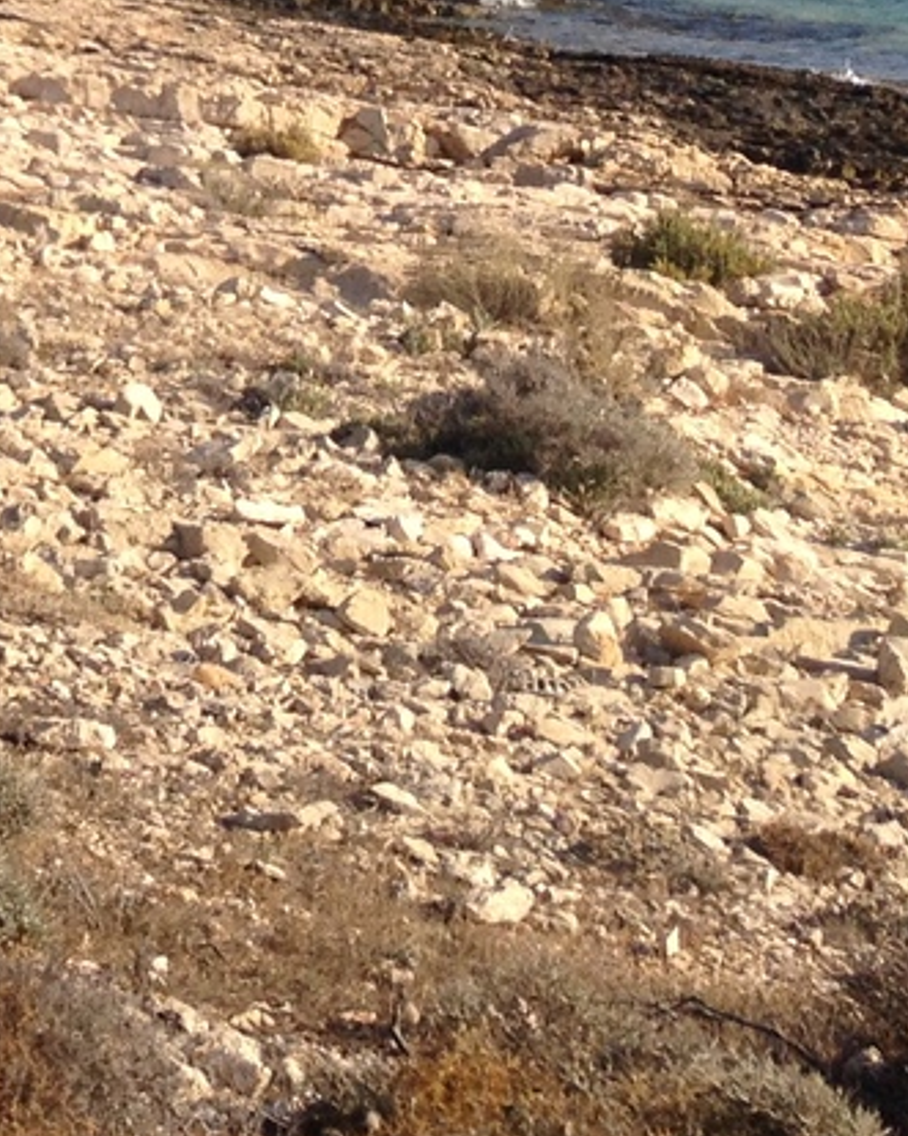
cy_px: -299
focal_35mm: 132
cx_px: -606
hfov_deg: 11.1
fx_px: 4436
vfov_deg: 14.1
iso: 50
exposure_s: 1/1577
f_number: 2.4
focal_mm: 4.28
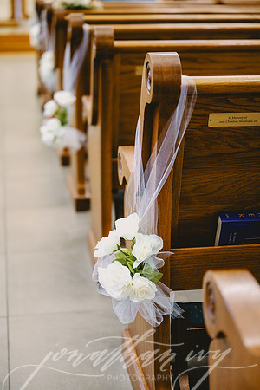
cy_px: 195
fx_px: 758
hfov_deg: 19.5
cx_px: 130
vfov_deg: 28.8
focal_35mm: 70
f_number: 2.8
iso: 2000
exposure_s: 1/320
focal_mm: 70
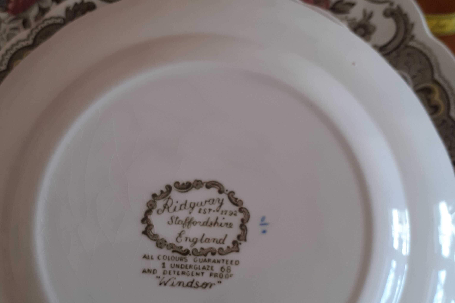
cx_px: 225
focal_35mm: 38
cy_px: 152
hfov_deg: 50.7
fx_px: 480
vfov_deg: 35.1
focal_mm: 3.6
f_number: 1.9
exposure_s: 1/100
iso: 64
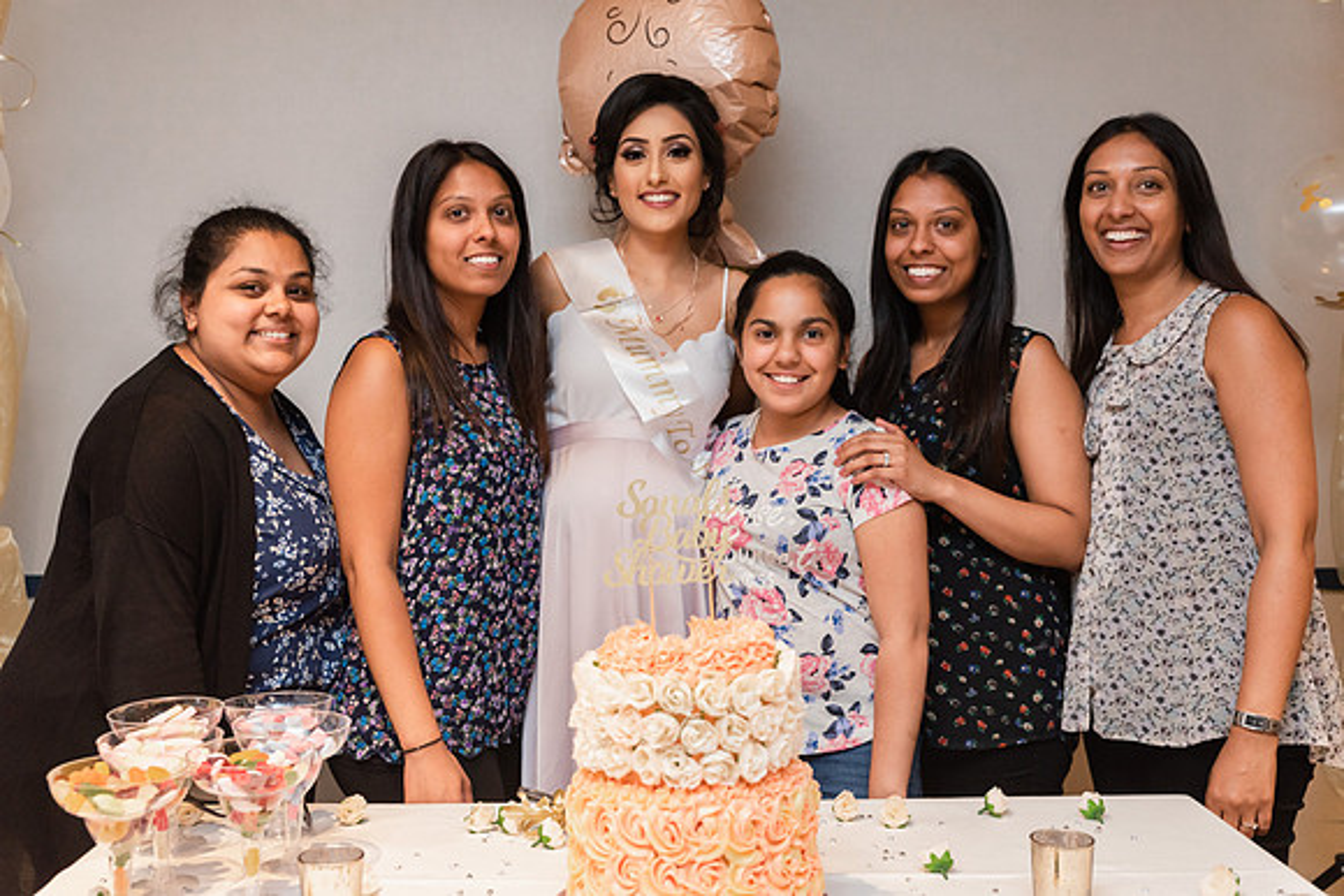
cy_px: 448
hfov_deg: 50.7
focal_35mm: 38
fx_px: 1419
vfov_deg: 35.1
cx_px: 672
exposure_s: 1/160
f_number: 4
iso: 2500
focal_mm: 38
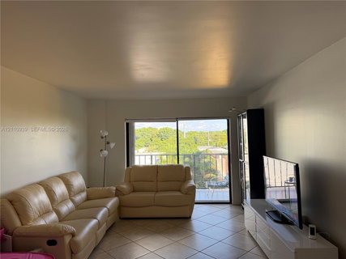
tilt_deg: +1.8
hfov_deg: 71.6
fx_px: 240
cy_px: 130
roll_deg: +0.9
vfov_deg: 56.8
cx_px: 173
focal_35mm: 24
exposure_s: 1/224
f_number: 1.78
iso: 80
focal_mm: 6.76
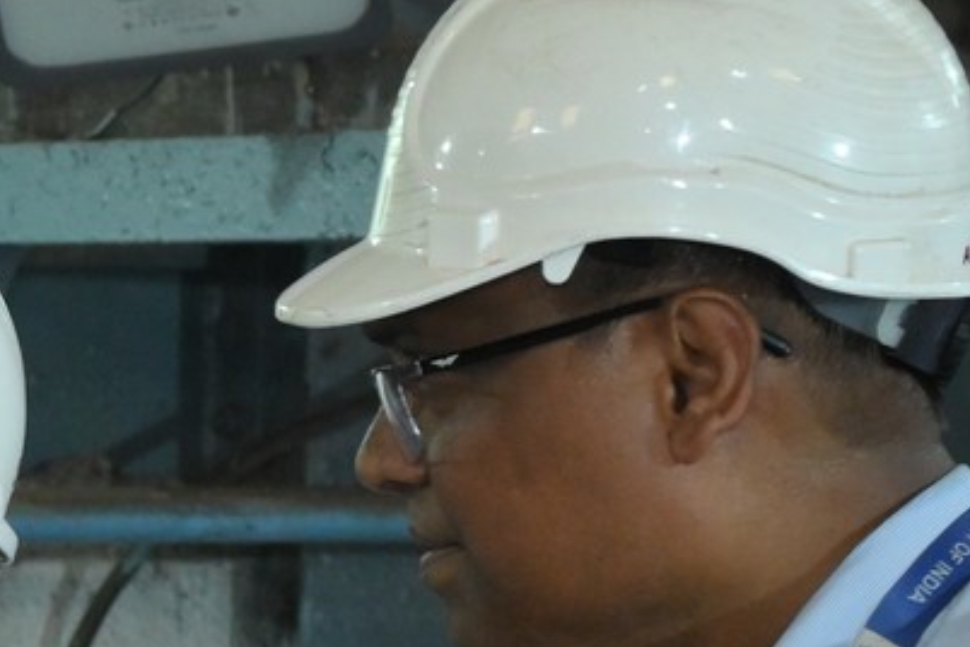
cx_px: -1626
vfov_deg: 4.5
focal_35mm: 305
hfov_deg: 6.3
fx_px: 8217
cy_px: 648
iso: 1600
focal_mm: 54
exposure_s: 1/200
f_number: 6.3
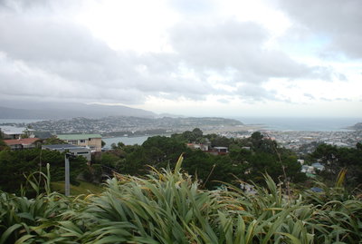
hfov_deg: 61.8
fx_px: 302
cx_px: 181
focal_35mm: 30
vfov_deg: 43.8
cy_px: 122
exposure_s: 1/60
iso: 200
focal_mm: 20
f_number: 4
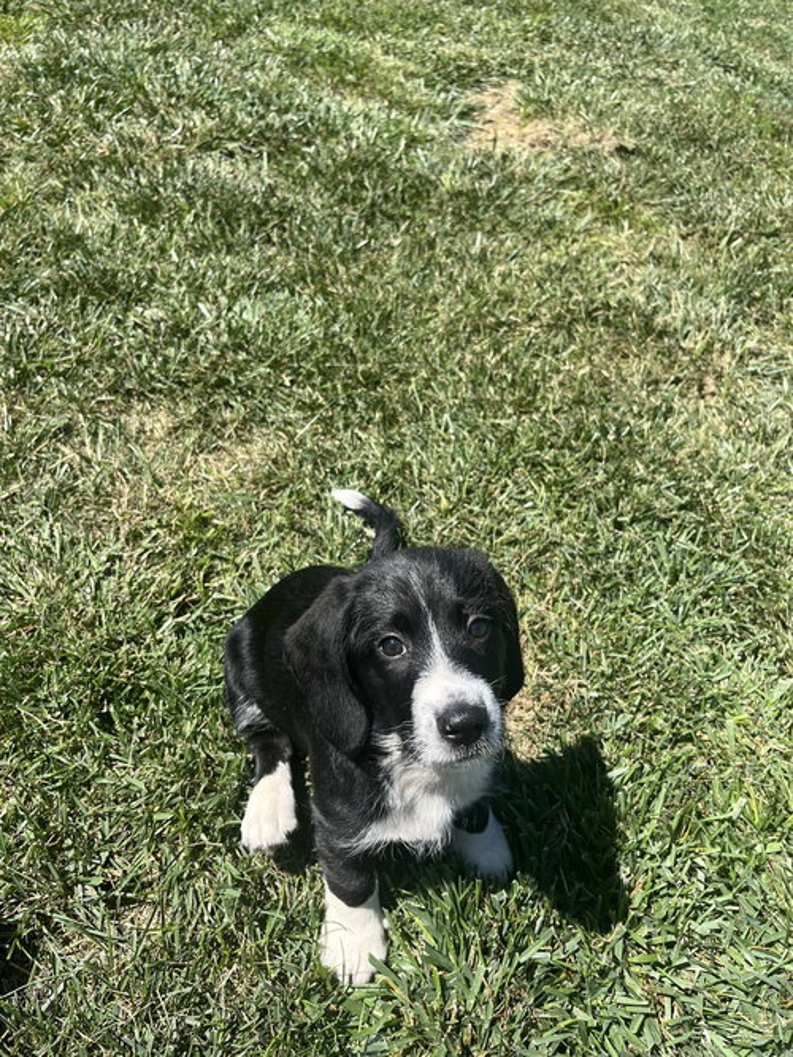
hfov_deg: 53.0
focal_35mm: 26
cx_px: 396
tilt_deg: -51.1
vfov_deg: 67.3
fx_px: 794
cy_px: 528
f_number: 1.6
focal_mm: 5.1
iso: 50
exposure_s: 1/1721
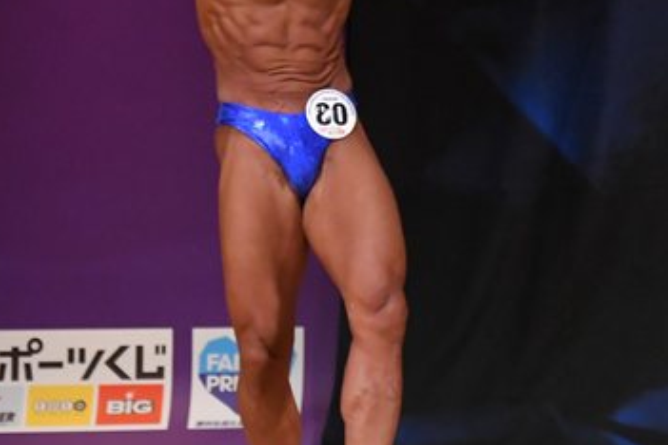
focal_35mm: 662
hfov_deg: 3.1
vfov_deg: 2.1
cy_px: 137
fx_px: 12283
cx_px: 16
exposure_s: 1/400
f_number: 5.6
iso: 4000
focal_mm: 200
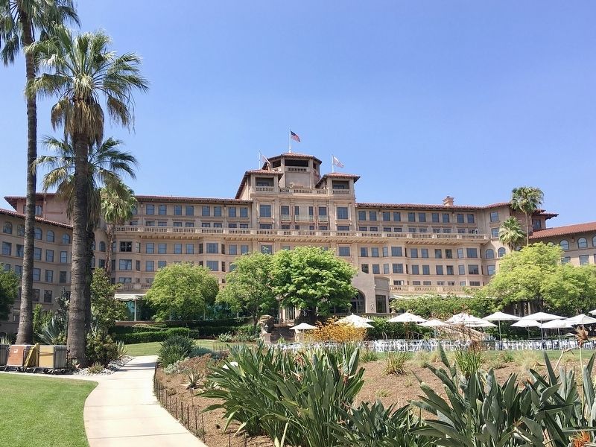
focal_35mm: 29
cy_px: 224
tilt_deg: +13.5
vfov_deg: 48.2
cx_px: 298
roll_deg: +2.0
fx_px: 499
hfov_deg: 61.7
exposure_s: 1/641
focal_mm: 4.15
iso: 25
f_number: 2.2
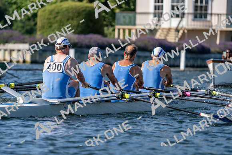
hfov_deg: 6.9
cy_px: 78
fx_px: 1934
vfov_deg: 4.6
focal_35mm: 300
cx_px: 116
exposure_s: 1/1600
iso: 250
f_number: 5.6
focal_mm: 300
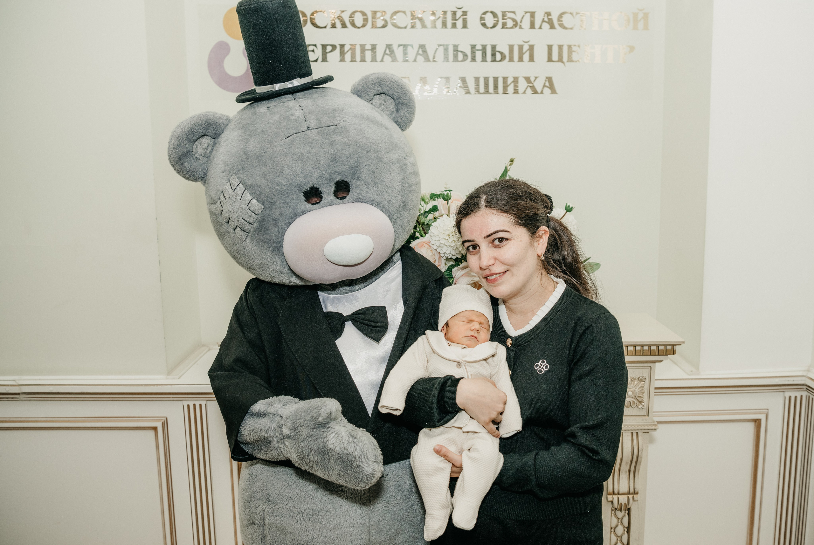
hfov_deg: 58.2
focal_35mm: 32
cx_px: 457
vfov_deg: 41.0
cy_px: 281
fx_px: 729
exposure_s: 1/160
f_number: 4.5
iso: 320
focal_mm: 28
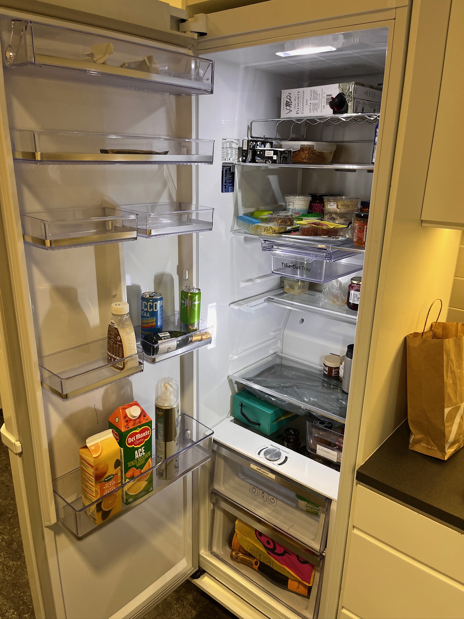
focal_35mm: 26
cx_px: 232
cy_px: 310
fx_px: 465
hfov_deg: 53.1
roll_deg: -0.9
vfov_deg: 67.3
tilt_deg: -17.8
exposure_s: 1/50
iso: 125
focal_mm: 5.1
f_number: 1.6
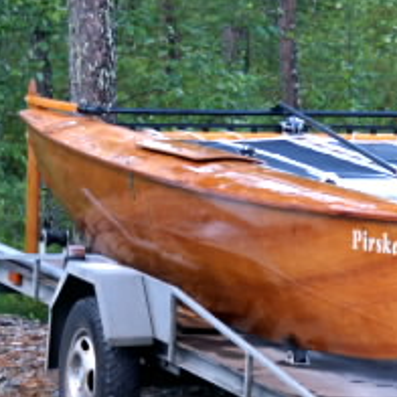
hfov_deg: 6.0
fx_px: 3776
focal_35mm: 291
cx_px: 442
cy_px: 197
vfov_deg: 6.0
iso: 400
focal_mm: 70
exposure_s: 1/40
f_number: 5.6
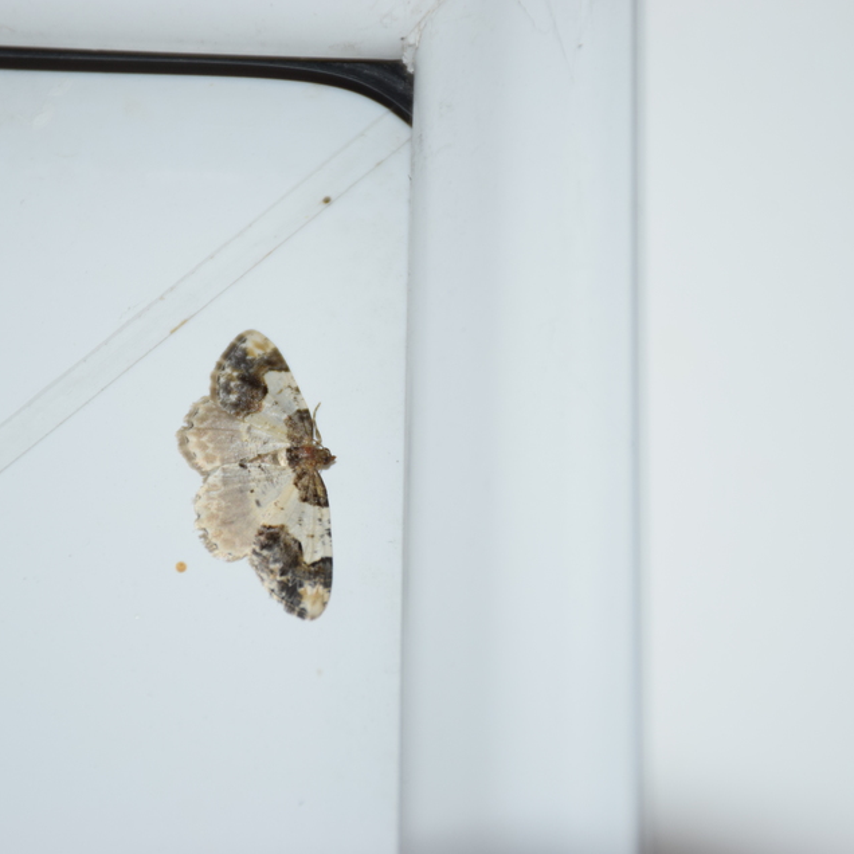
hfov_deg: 7.0
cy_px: 426
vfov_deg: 7.0
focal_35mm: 250
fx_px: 6978
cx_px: 375
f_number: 5.6
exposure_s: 1/60
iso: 500
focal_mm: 130
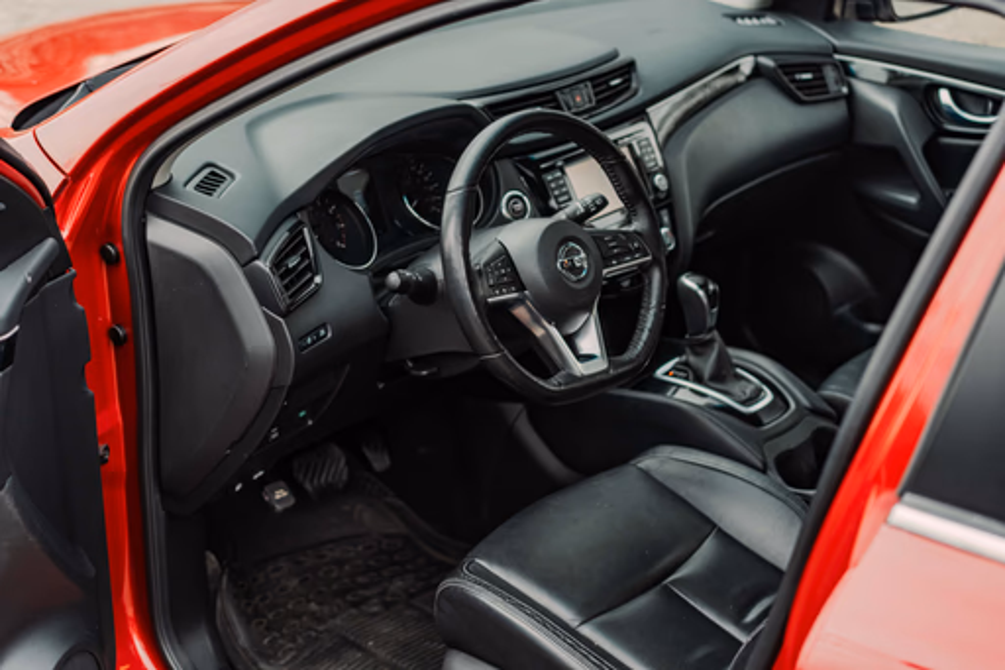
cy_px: 335
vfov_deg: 24.6
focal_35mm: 55
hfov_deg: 36.3
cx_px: 502
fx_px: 1535
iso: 640
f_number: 2.8
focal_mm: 55
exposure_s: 1/100
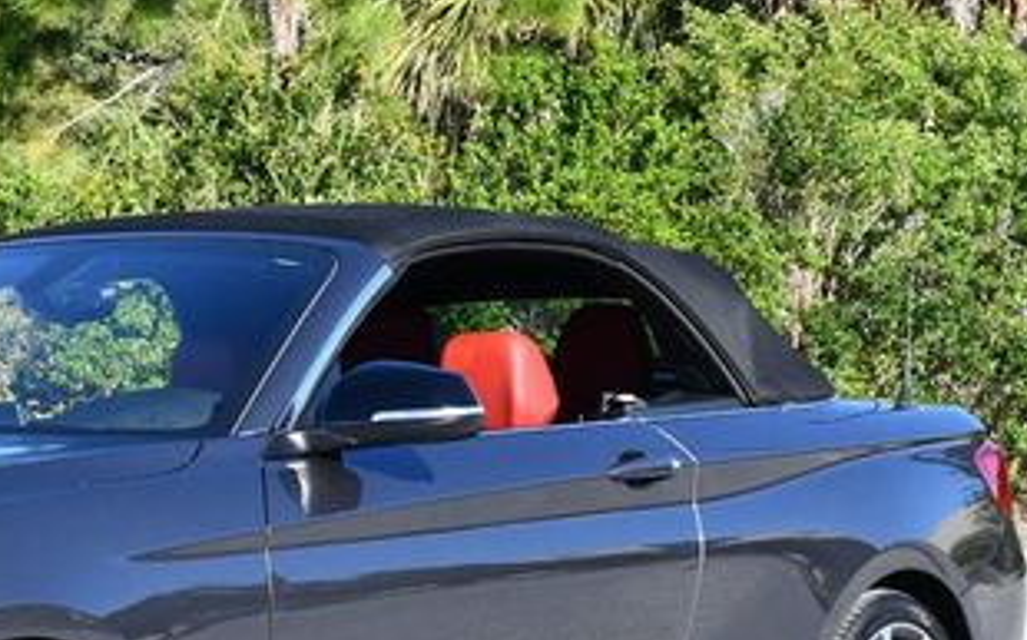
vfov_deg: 9.7
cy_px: 487
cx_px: 40
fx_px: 3774
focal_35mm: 135
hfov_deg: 15.3
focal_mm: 32
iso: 200
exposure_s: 1/250
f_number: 7.1
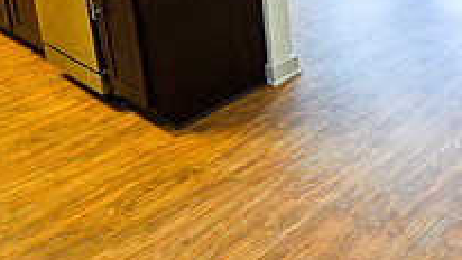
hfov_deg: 38.0
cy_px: -83
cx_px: 431
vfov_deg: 21.5
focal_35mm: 50
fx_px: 613
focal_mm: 17
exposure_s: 1/40
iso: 1250
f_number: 5.6
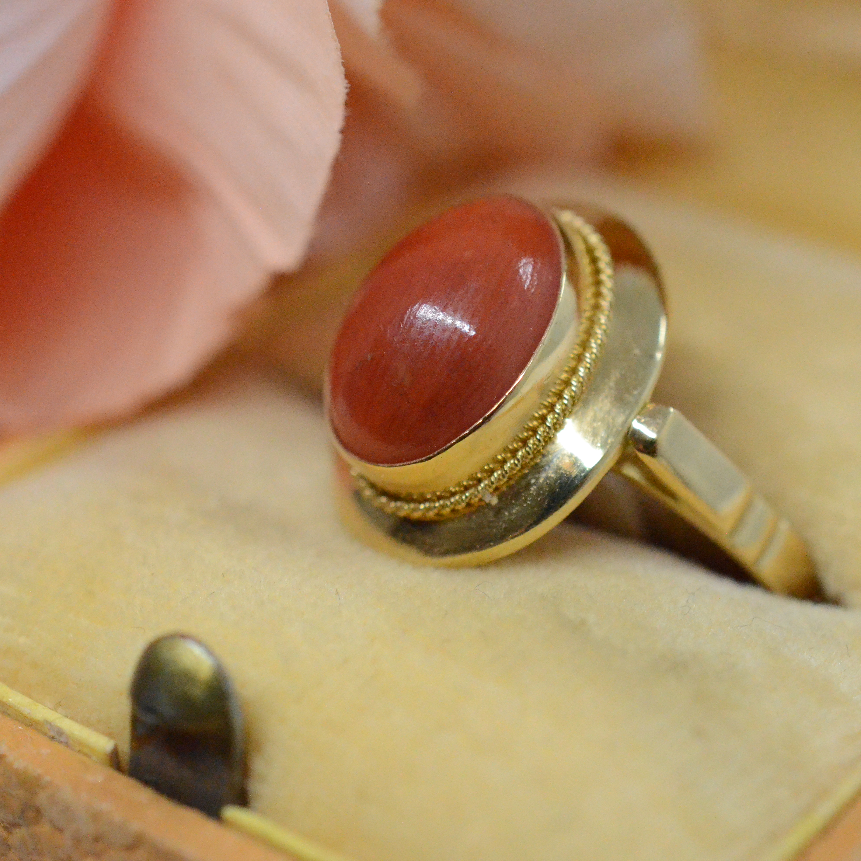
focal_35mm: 85
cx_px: 529
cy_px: 386
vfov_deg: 20.4
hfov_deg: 20.4
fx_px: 2392
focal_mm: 40
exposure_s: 1/3200
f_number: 6.3
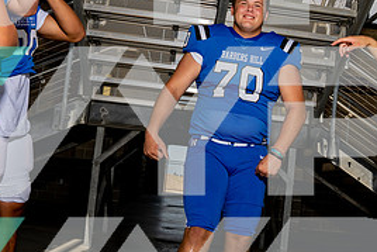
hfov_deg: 37.9
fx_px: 545
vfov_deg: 26.0
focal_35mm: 52
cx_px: 241
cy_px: 122
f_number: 7.1
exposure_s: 1/250
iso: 100
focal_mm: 24
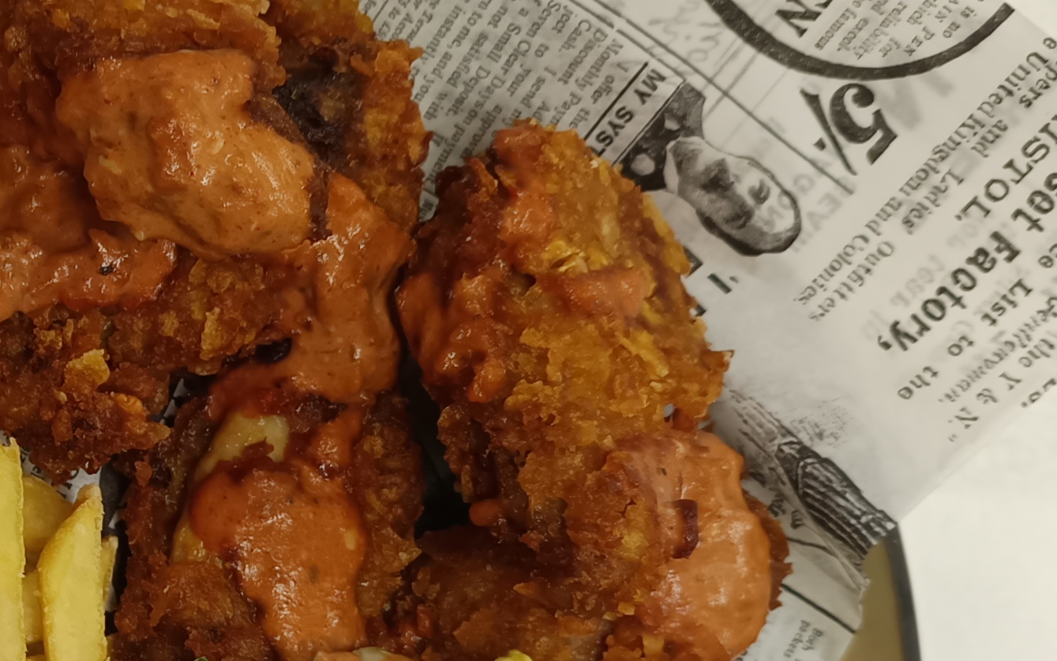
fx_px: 2189
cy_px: 742
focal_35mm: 76
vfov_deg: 16.6
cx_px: 19
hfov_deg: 25.9
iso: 114
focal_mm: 5.31
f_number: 1.7
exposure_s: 1/50
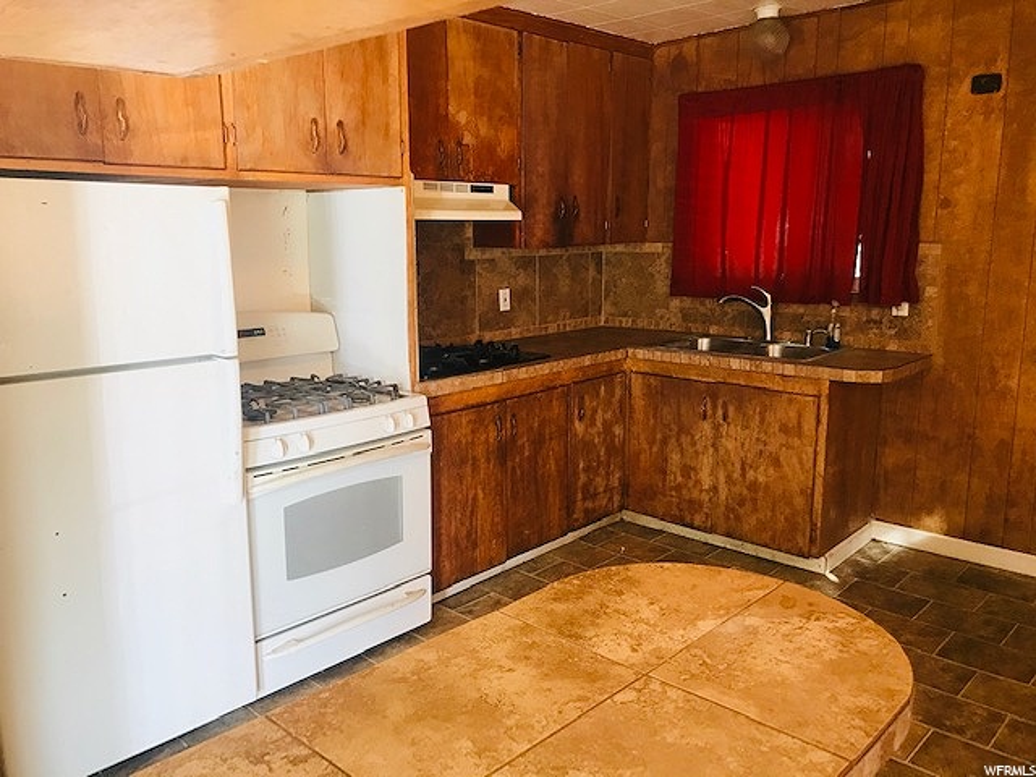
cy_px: 388
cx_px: 518
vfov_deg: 49.7
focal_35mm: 28
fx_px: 838
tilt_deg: -9.5
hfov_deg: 63.4
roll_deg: +1.4
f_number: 1.8
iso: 32
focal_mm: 3.99
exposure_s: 1/30
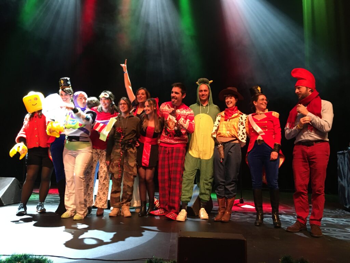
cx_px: 175
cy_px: 132
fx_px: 293
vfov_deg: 48.2
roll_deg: -2.0
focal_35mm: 29
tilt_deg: +7.3
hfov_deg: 61.7
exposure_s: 1/33
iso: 250
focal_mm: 4.15
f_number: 2.2
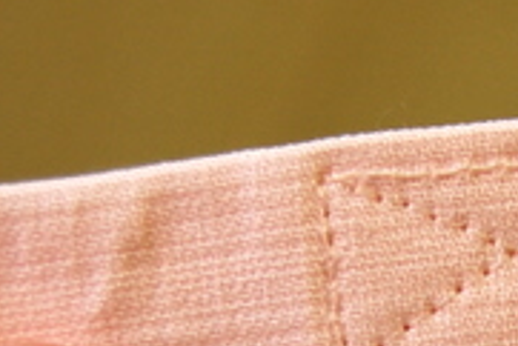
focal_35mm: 174
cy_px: 387
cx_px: 632
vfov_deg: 7.9
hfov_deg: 11.6
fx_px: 2501
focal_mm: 35
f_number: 5
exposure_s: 1/100
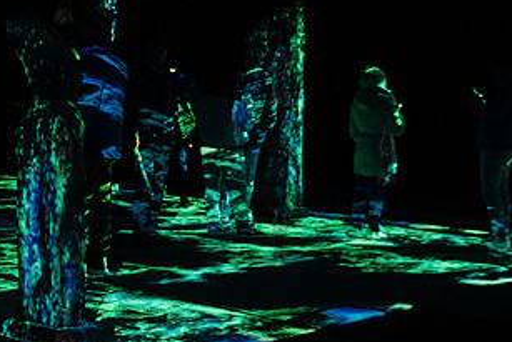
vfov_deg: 19.2
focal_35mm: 71
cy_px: 156
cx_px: 63
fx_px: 1010
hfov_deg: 27.5
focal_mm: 24
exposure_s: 1/100
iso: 10000
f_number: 2.8
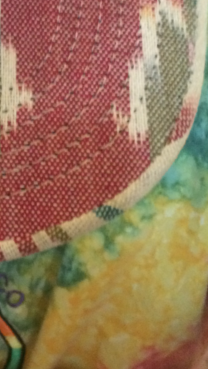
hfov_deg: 16.2
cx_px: -89
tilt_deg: -15.7
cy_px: 102
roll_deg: +1.6
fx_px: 677
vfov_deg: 30.2
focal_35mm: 69
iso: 320
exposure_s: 1/20
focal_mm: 4.15
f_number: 2.2
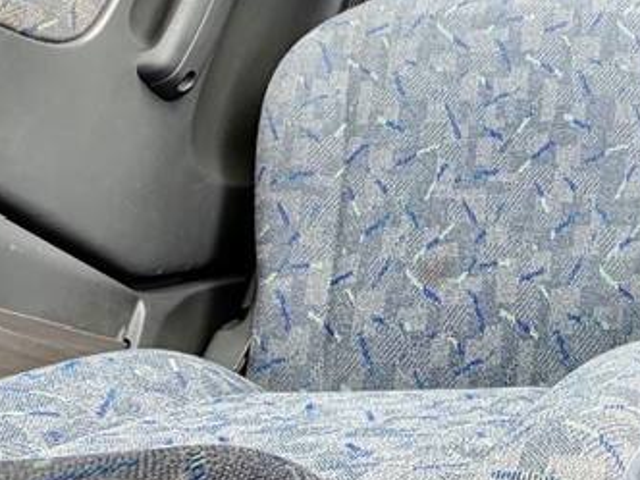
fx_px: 998
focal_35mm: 54
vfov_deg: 24.9
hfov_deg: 29.9
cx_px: 785
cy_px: -66
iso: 80
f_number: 2.2
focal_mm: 2.22
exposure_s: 1/121
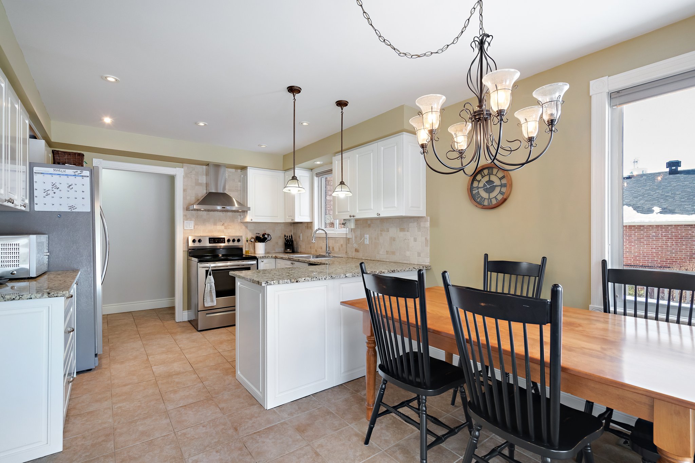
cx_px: 348
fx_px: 309
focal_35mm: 16
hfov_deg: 96.7
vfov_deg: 73.7
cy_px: 232
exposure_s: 1/20
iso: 1600
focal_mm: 16
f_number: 8
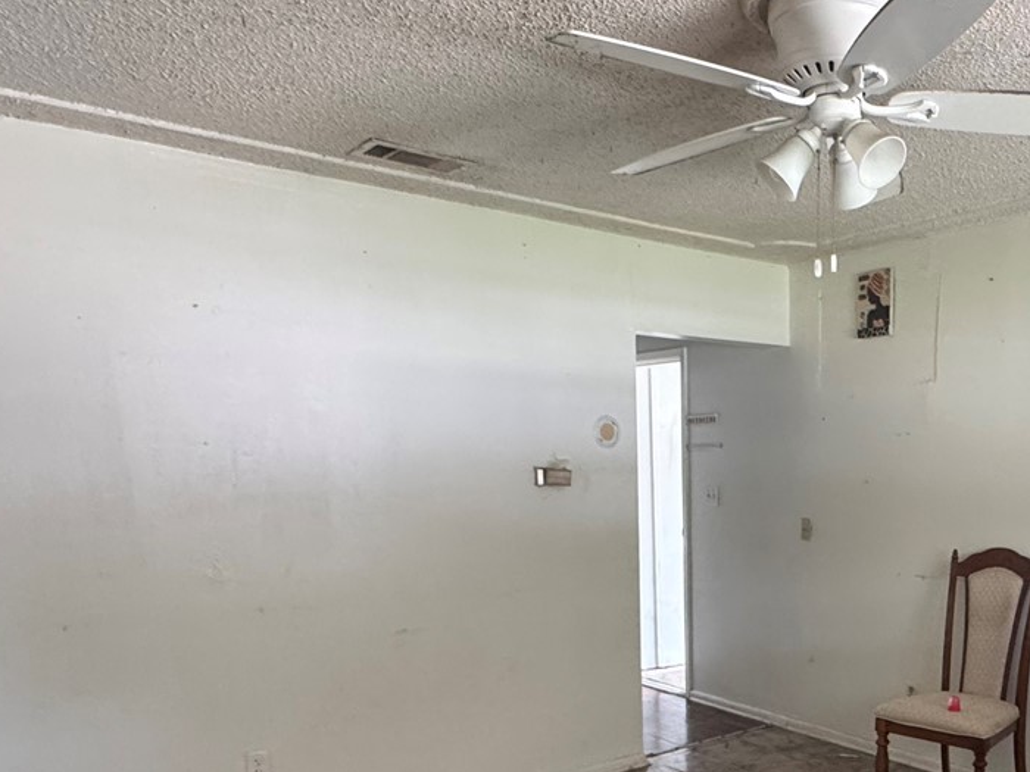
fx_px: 952
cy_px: 613
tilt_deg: -9.3
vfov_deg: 42.3
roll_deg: -0.4
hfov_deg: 54.0
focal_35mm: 32
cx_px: 783
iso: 400
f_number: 2.2
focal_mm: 2.22
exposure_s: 1/60
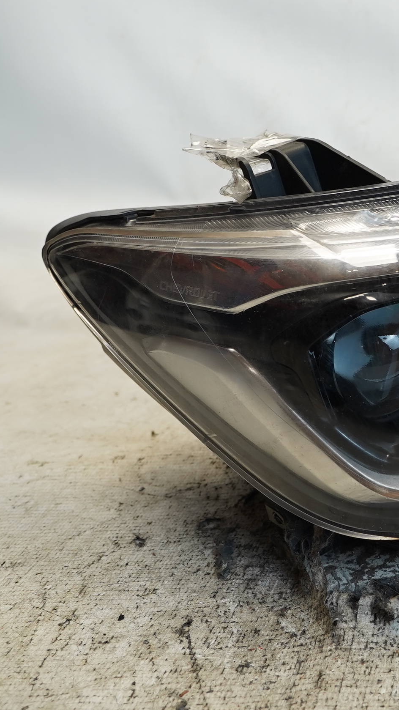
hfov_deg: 22.1
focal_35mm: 45
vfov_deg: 45.5
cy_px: 354
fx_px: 847
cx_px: 592
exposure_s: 1/60
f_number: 4
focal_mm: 16
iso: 200
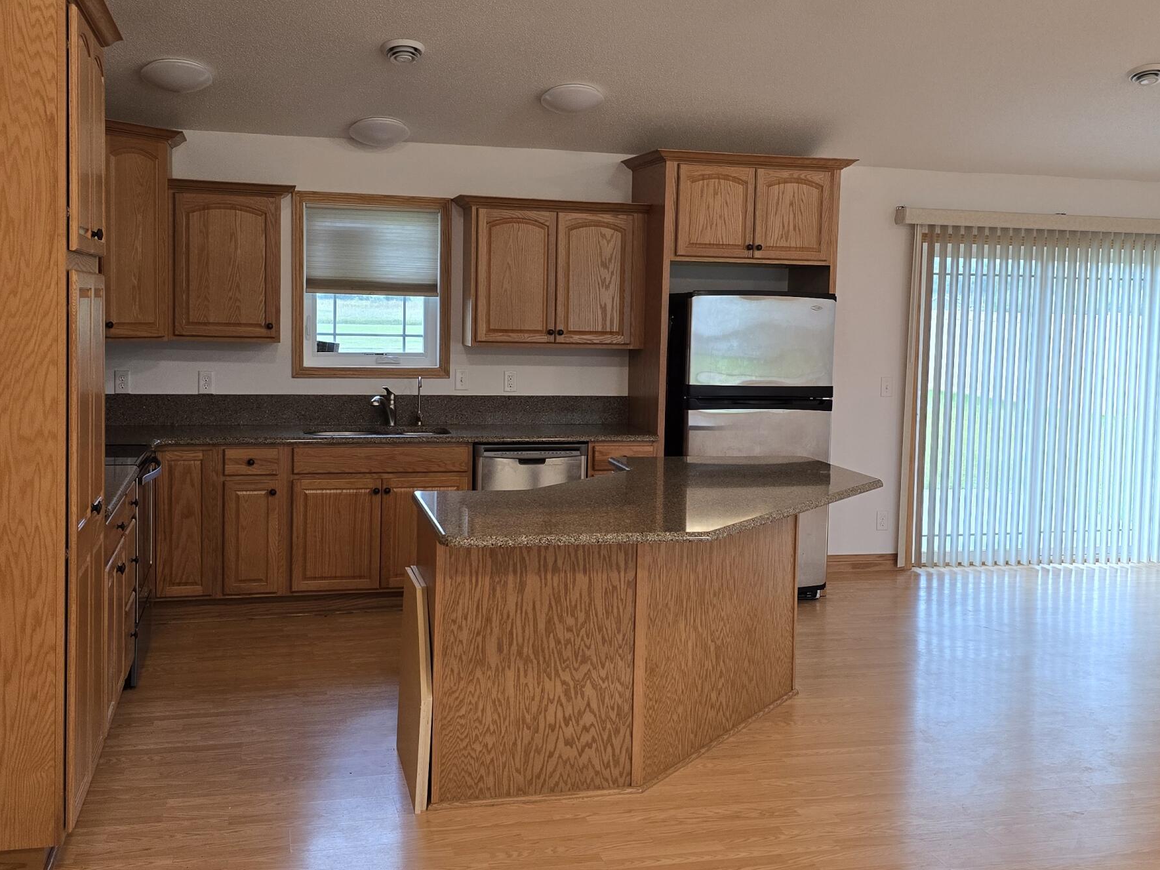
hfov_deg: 47.8
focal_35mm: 39
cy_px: 401
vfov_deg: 36.8
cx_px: 604
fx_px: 1307
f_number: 1.7
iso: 320
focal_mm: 6.3
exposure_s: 1/120
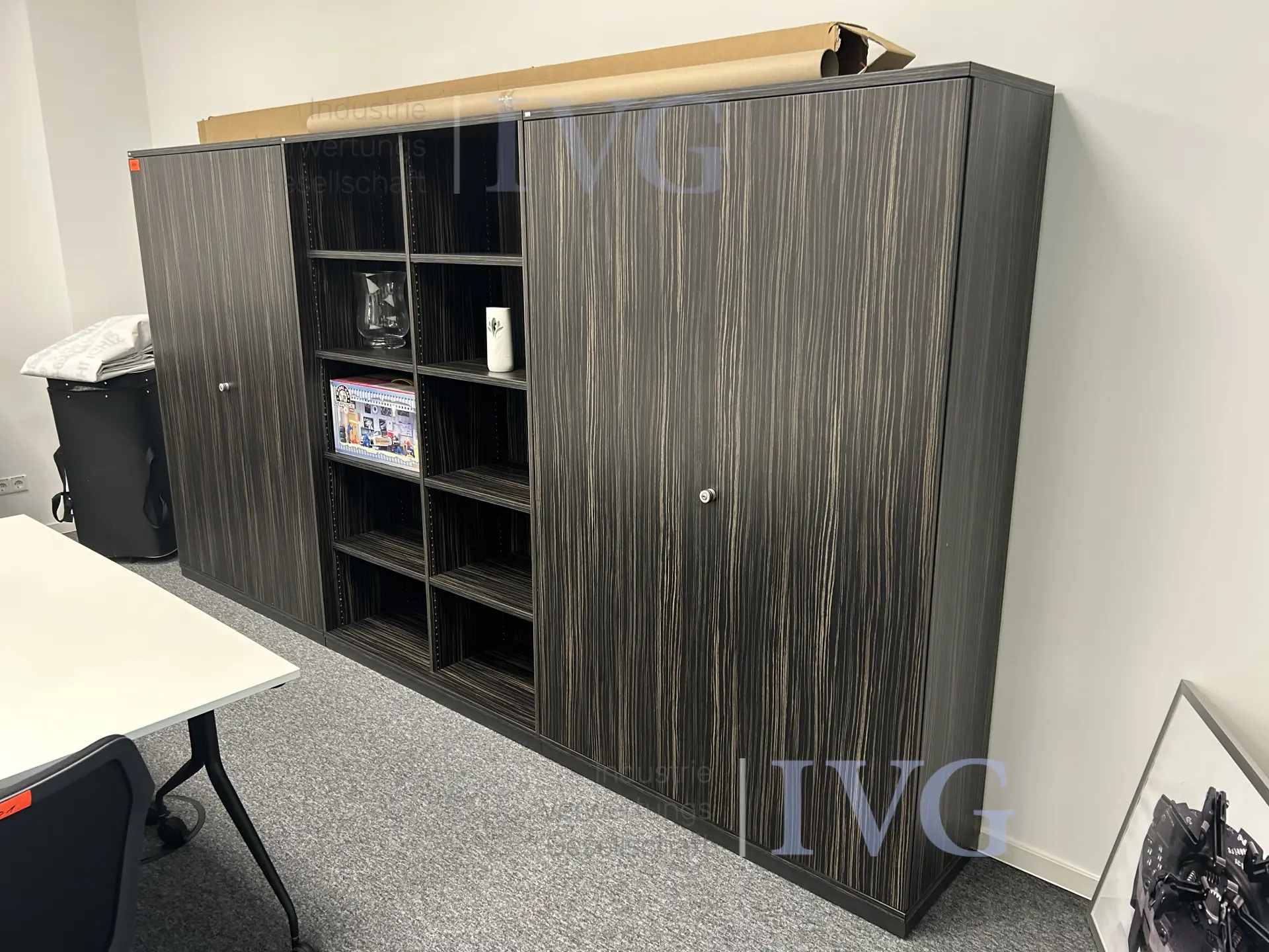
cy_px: 476
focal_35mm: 26
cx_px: 634
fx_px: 953
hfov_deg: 67.3
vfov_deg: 53.1
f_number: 1.5
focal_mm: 5.7
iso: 200
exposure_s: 1/60
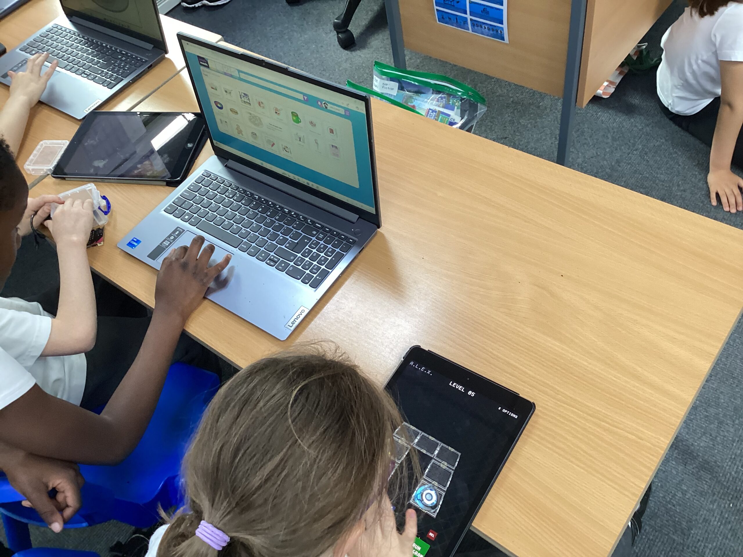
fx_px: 665
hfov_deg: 58.4
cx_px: 372
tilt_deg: -51.5
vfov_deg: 45.4
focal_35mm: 31
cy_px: 278
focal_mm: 3.3
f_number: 2.4
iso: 160
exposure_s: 1/50
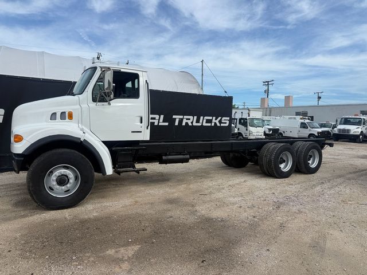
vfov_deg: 56.8
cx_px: 184
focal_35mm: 24
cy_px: 138
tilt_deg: -1.7
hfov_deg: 71.6
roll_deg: -0.8
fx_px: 254
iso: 80
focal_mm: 6.76
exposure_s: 1/4405
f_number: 1.78
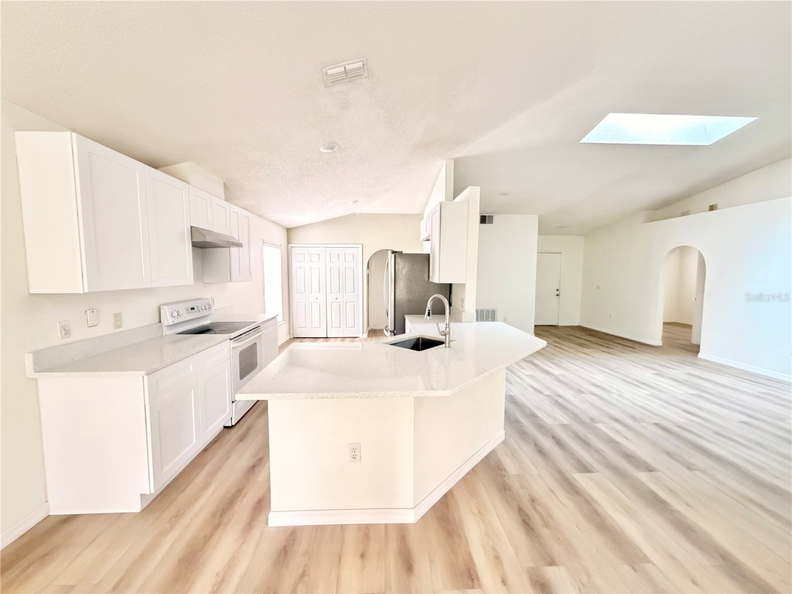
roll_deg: -0.6
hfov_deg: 102.1
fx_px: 320
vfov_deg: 85.7
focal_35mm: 14
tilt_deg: -5.6
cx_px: 396
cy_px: 297
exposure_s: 1/60
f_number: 2.2
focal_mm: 2.22
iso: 1250
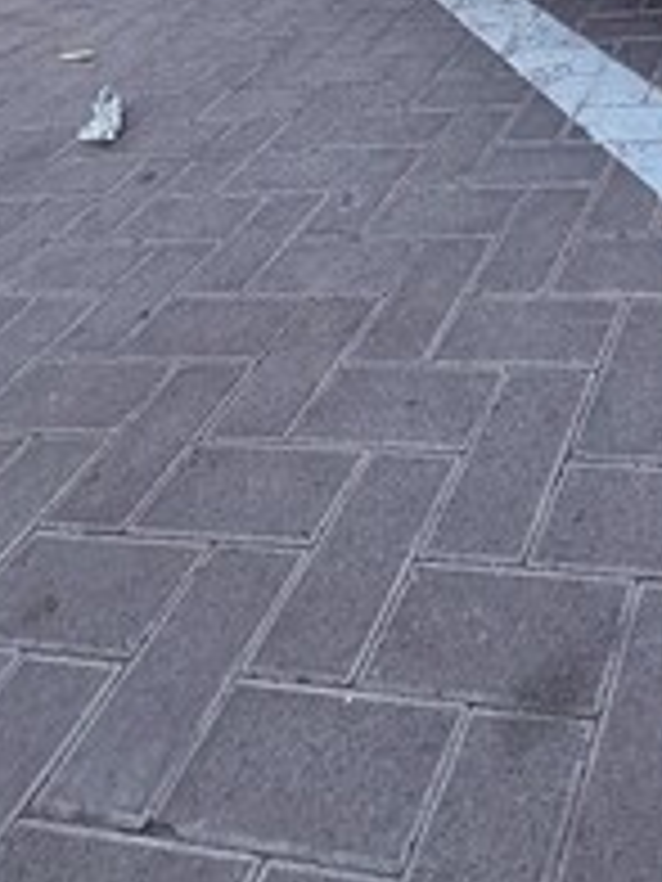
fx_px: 1020
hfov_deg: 31.6
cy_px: -184
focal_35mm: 40
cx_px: 739
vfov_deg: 36.0
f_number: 2.2
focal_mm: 2.22
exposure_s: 1/490
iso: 50
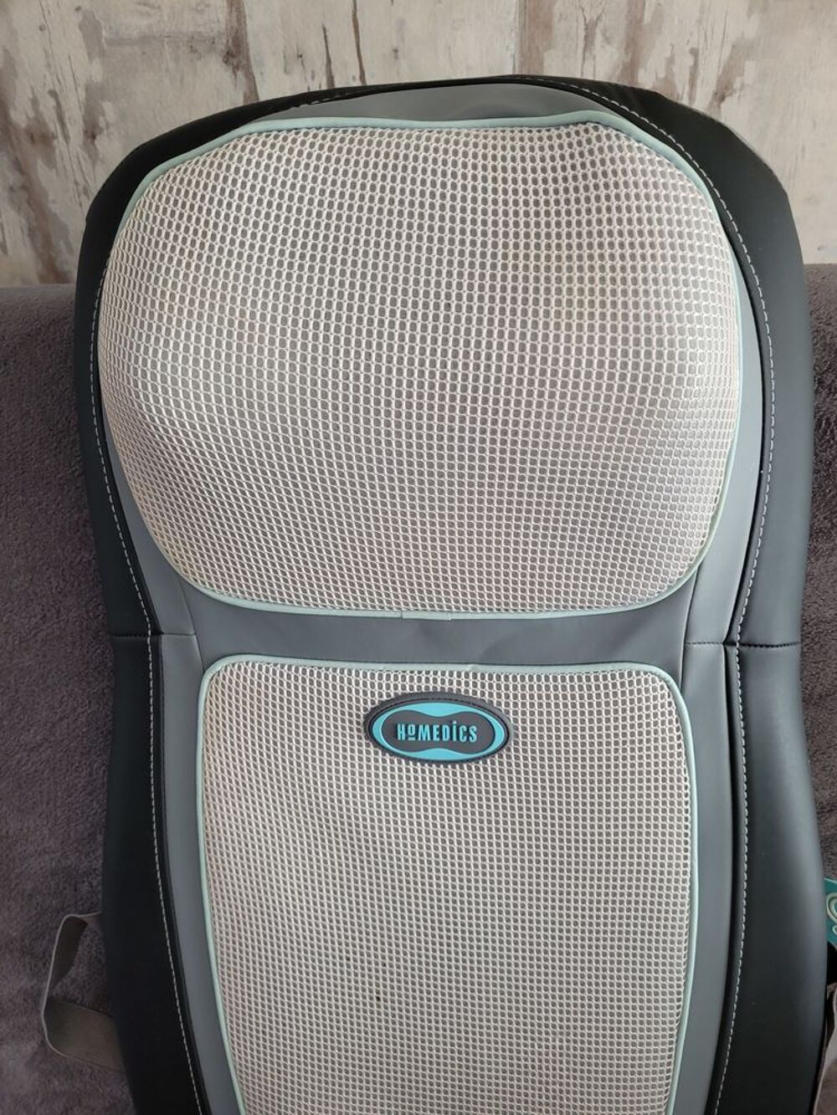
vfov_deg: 67.3
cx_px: 418
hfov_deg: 53.1
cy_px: 558
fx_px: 838
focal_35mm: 26
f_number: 1.8
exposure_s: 1/100
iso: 80
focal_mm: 5.4
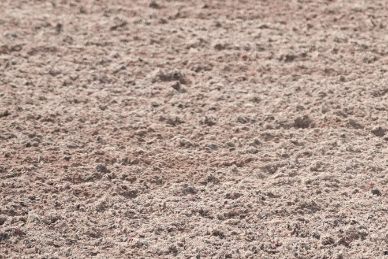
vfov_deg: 2.7
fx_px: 5415
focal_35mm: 502
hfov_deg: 4.1
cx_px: 609
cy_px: -209
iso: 800
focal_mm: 131.9
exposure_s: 1/5000
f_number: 4
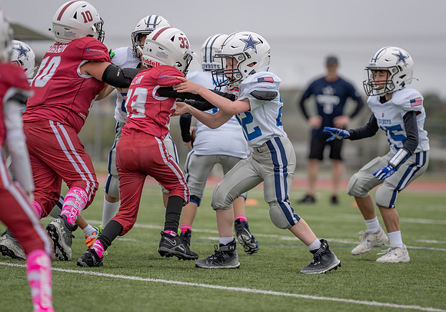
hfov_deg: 8.1
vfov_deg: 5.7
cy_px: 137
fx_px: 3137
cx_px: 265
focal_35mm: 249
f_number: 2.8
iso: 200
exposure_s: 1/1250
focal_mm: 200
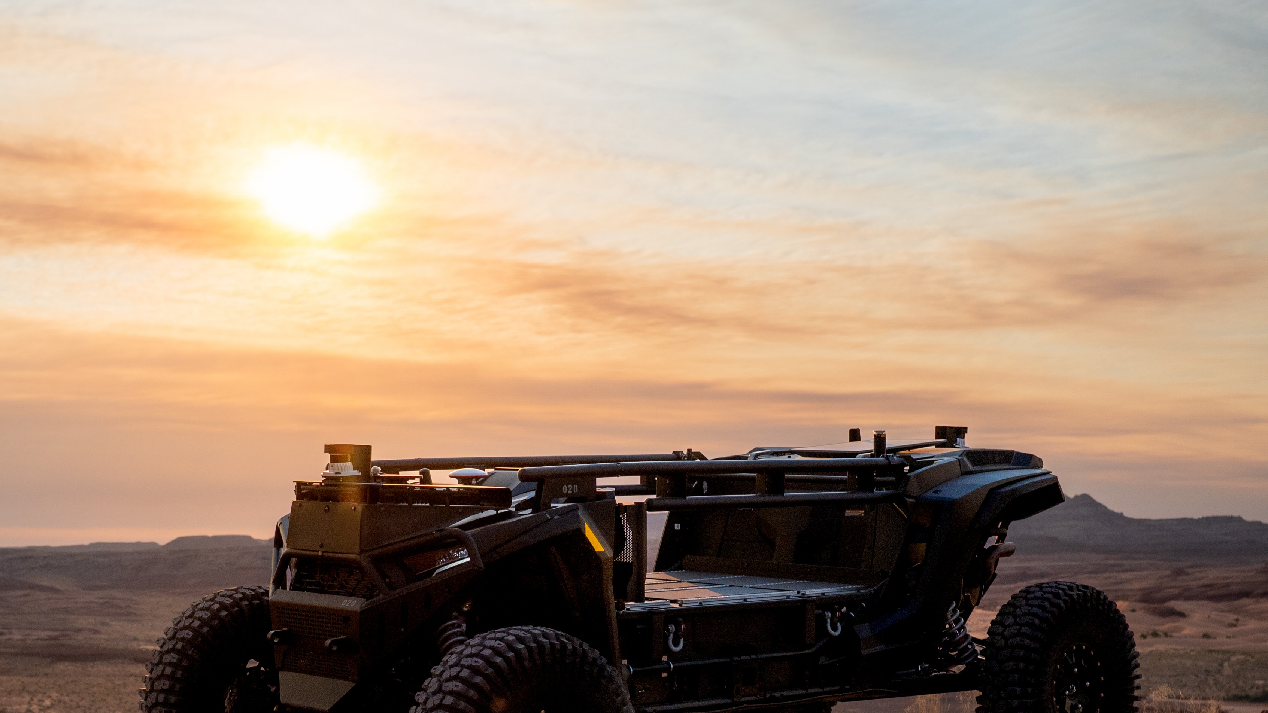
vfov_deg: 20.3
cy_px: 518
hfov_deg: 35.2
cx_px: 425
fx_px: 1982
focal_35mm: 59
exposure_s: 1/160
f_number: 4
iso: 500
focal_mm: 31.5
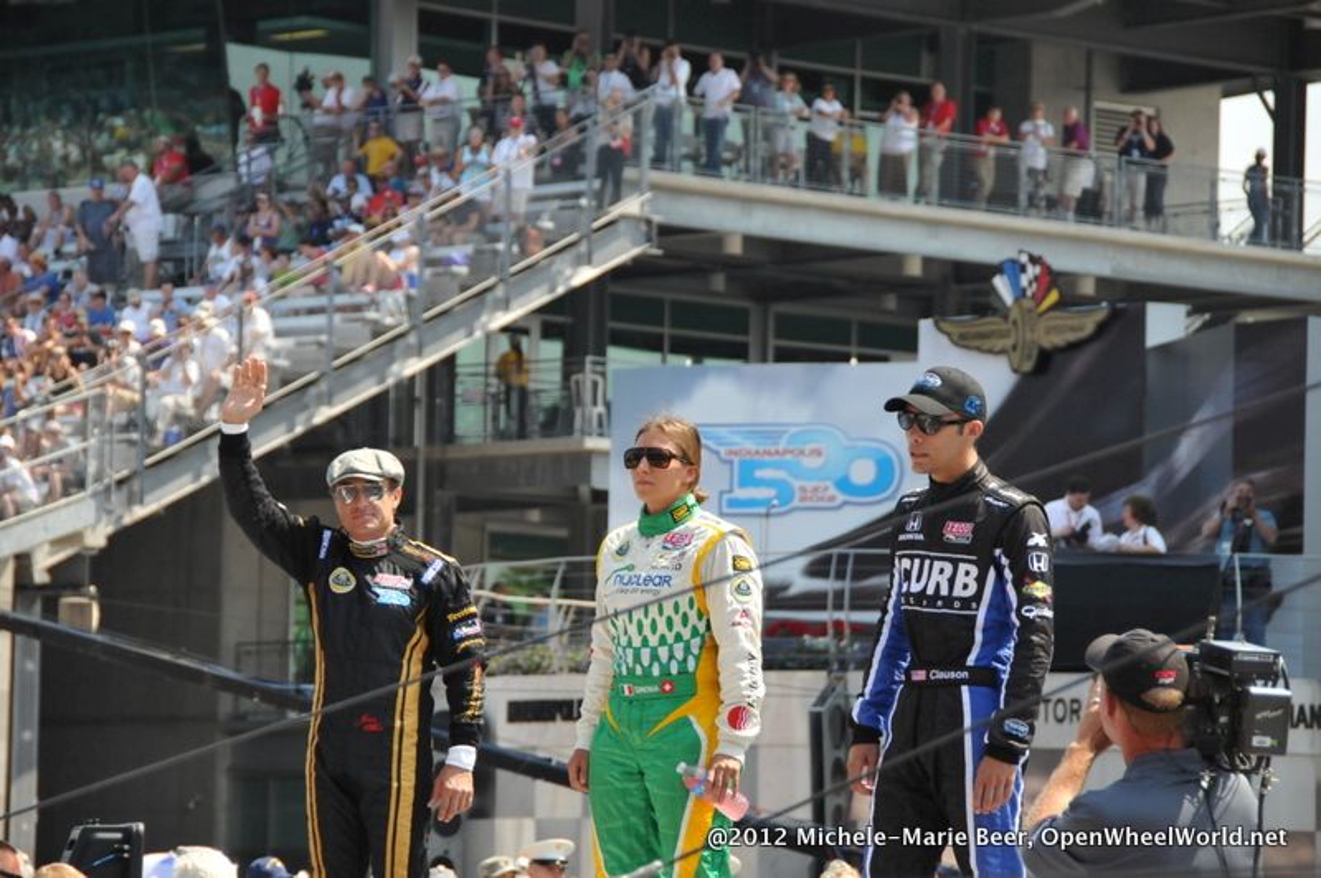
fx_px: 6599
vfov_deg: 7.6
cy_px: 439
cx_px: 660
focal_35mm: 180
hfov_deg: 11.4
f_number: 5.3
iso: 1000
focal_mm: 120
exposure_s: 1/2000
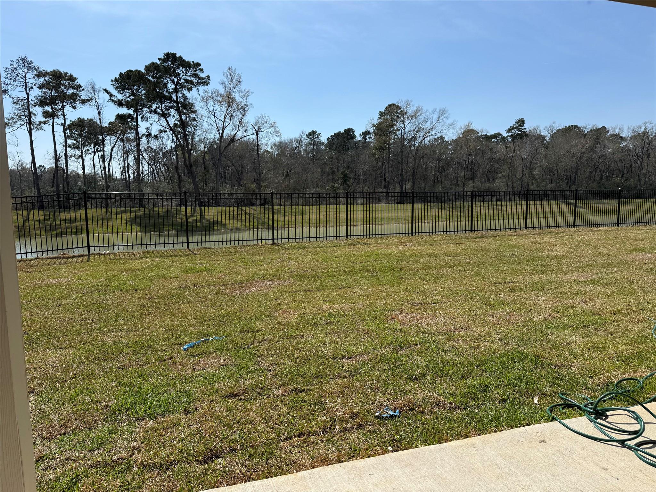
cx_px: 328
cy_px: 246
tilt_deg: -6.8
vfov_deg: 56.8
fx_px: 455
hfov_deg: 71.6
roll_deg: +0.4
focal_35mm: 24
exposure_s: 1/5714
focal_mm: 6.76
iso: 80
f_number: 1.78
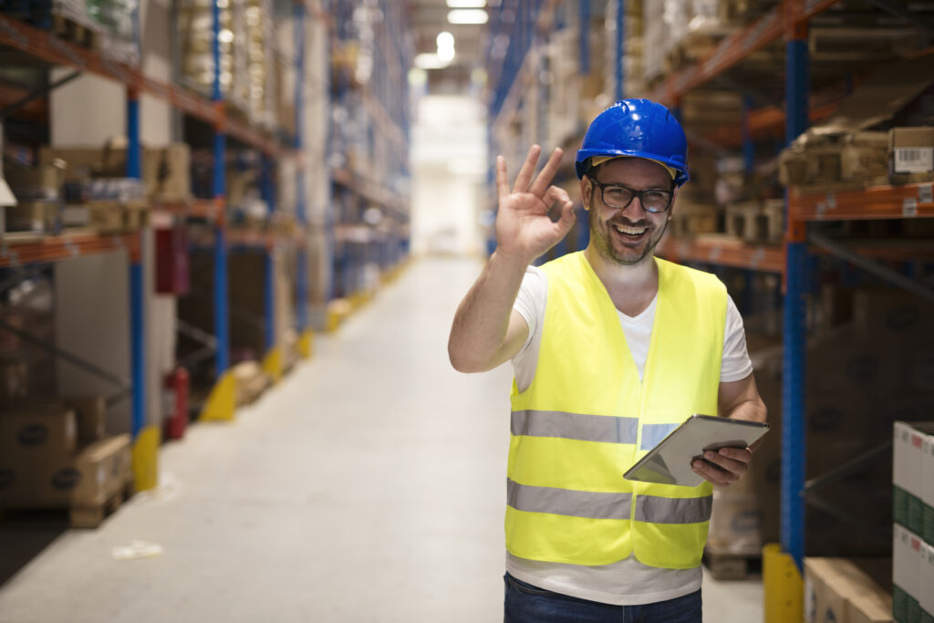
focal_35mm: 50
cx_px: 467
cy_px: 312
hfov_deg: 39.6
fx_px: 1297
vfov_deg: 27.0
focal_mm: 50
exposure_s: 1/100
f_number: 1.6
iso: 500
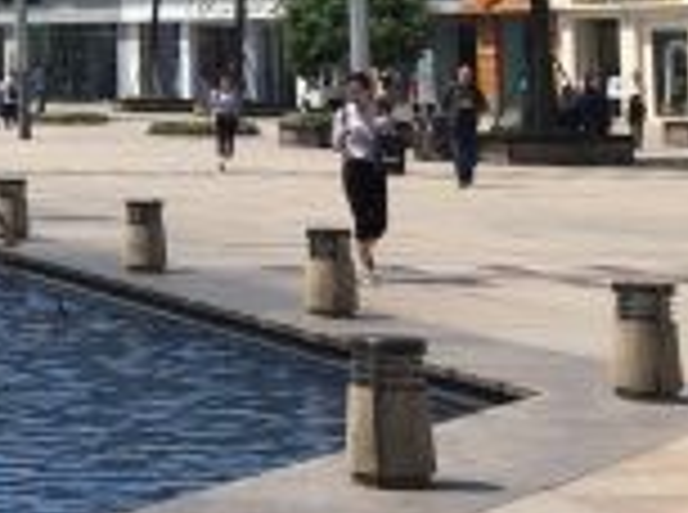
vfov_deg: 10.8
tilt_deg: +5.1
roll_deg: -0.4
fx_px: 2637
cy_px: -164
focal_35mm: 133
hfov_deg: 13.8
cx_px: -396
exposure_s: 1/2326
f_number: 2.2
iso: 32
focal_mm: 4.15
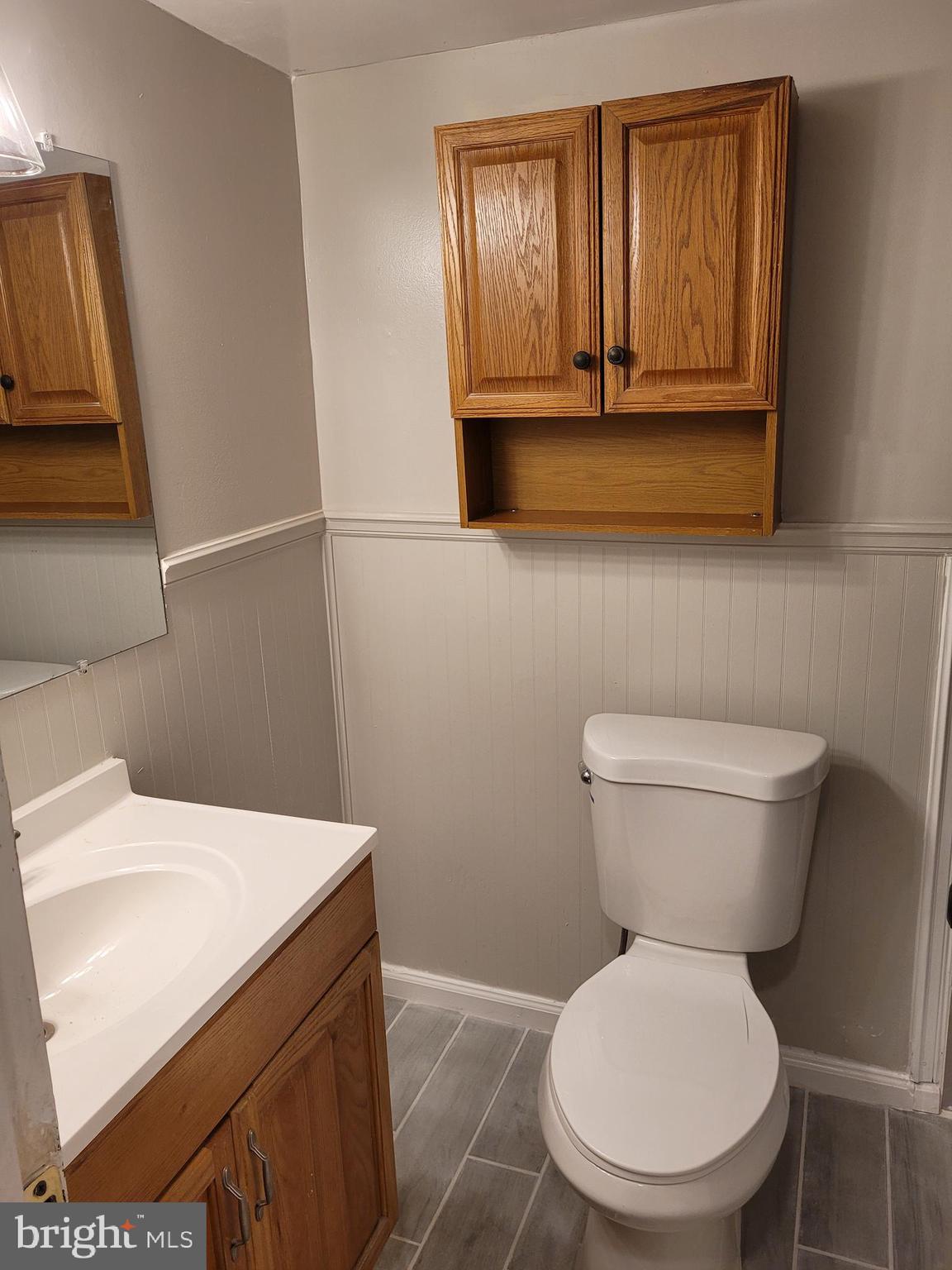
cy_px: 635
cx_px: 476
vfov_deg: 67.3
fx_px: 953
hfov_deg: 53.1
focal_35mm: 26
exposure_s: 1/119
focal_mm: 5.4
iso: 160
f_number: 1.8
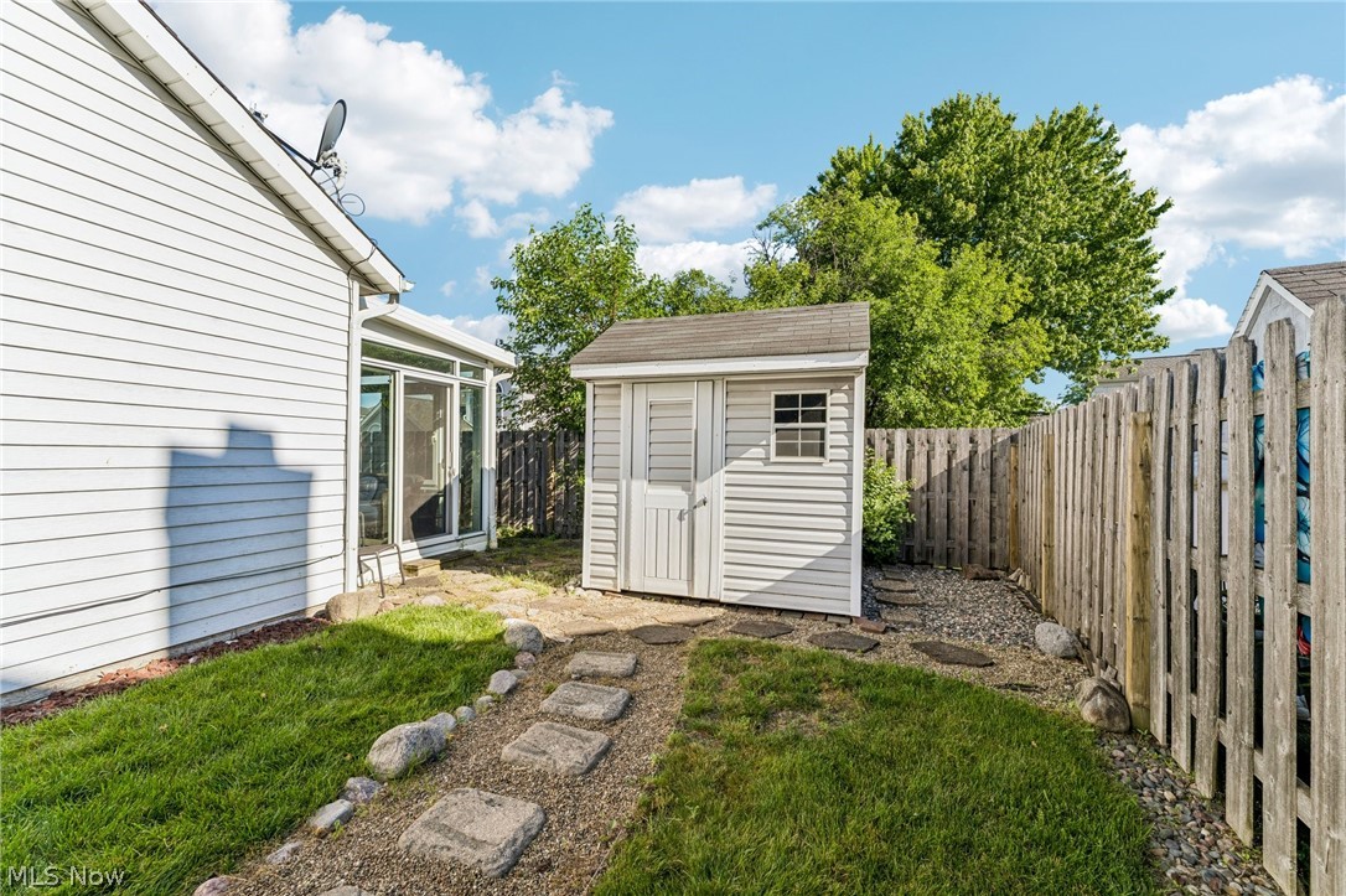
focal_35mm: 14
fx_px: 523
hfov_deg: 104.3
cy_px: 448
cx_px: 673
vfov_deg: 81.2
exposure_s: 1/640
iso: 200
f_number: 8
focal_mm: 14
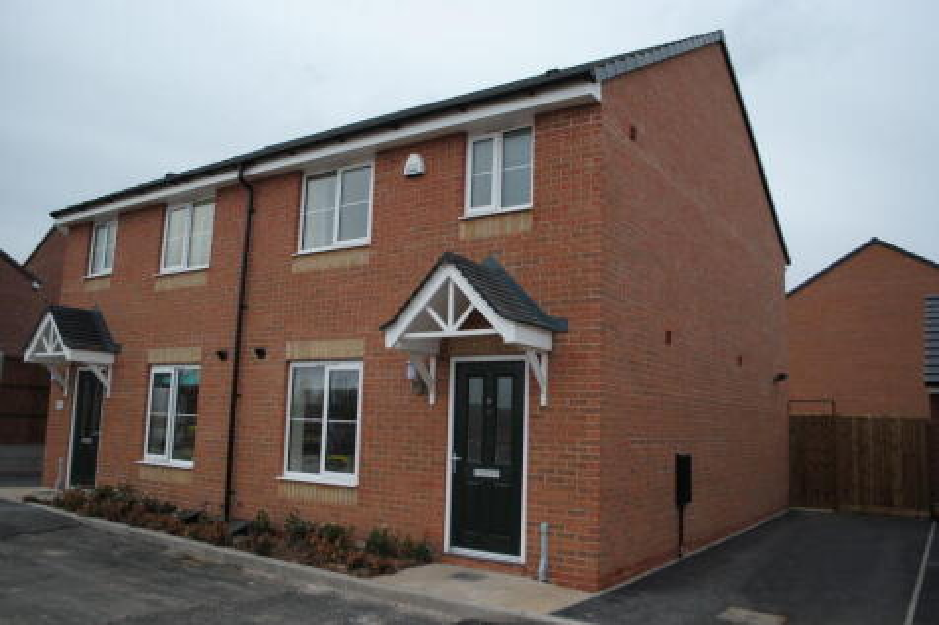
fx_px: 704
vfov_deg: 47.9
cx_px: 470
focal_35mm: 27
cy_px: 312
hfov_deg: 67.4
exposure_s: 1/500
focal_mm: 18
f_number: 3.5
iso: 110
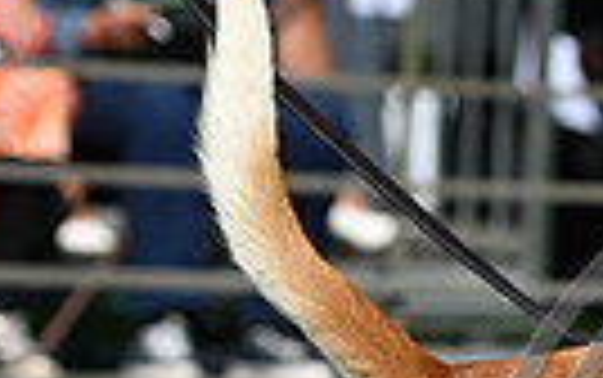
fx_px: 7253
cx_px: 882
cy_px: 515
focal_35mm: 441
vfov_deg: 3.0
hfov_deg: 4.7
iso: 110
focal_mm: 100
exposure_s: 1/1250
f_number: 4.5
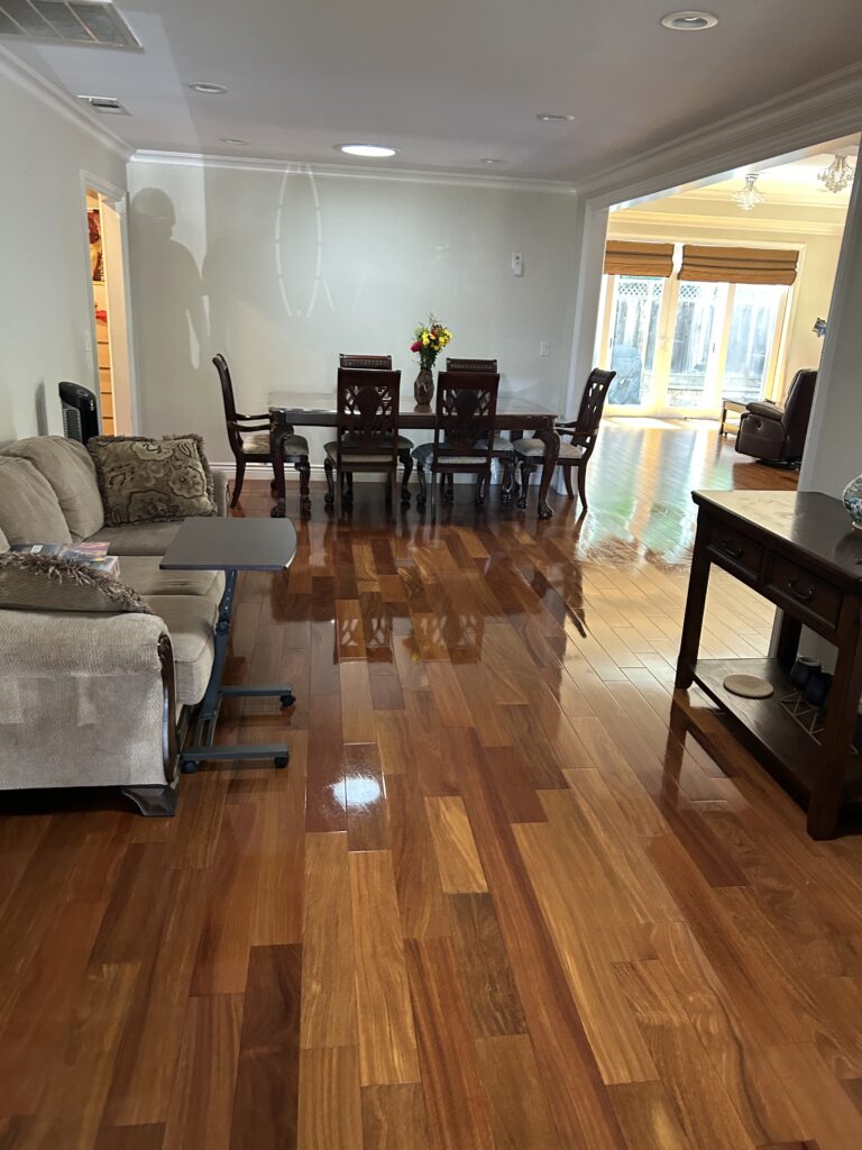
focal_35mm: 26
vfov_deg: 67.3
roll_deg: -1.4
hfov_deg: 53.1
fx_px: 863
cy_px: 575
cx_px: 431
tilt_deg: -15.8
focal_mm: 5.7
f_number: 1.5
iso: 320
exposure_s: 1/60
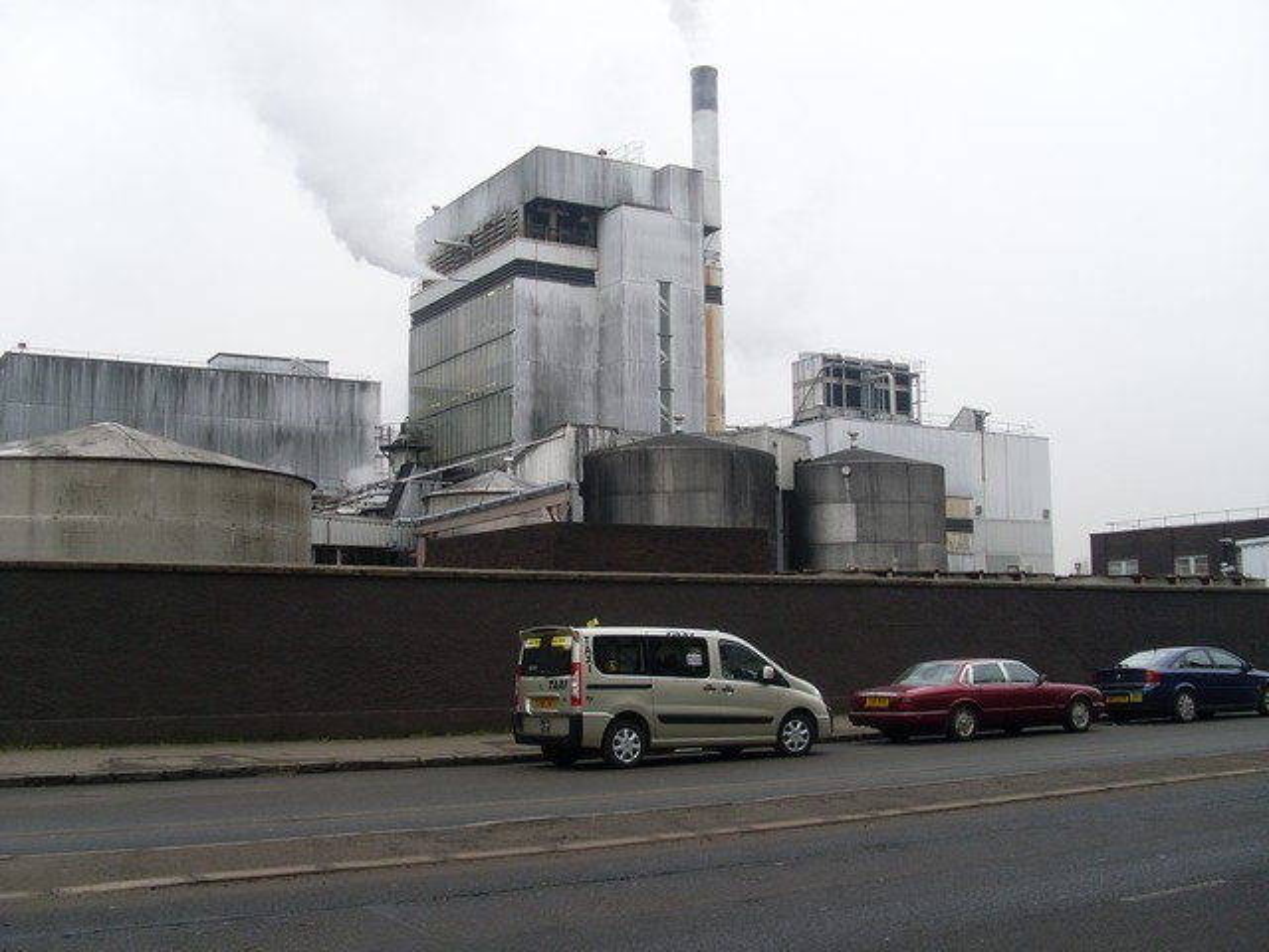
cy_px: 476
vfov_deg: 37.7
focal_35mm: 38
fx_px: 1393
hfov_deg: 49.0
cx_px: 634
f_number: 3
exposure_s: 1/125
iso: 80
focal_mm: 6.3
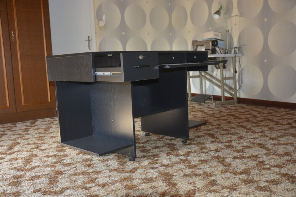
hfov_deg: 51.3
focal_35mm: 38
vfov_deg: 35.5
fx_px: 308
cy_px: 98
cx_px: 148
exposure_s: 1/60
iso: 800
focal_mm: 25
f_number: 3.8
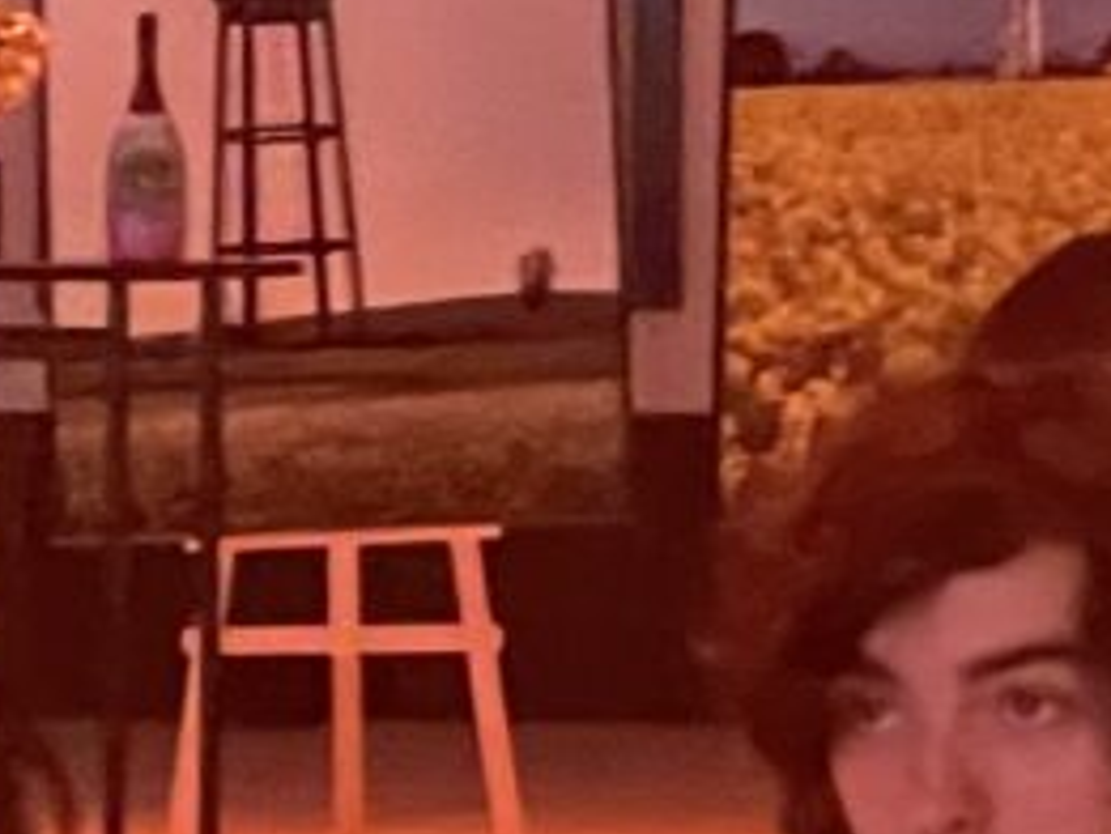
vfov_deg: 3.4
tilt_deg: +4.6
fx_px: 14160
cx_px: 1724
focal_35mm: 441
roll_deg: -1.3
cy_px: -617
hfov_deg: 4.5
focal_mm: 7.5
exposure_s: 1/37
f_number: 2.2
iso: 1000
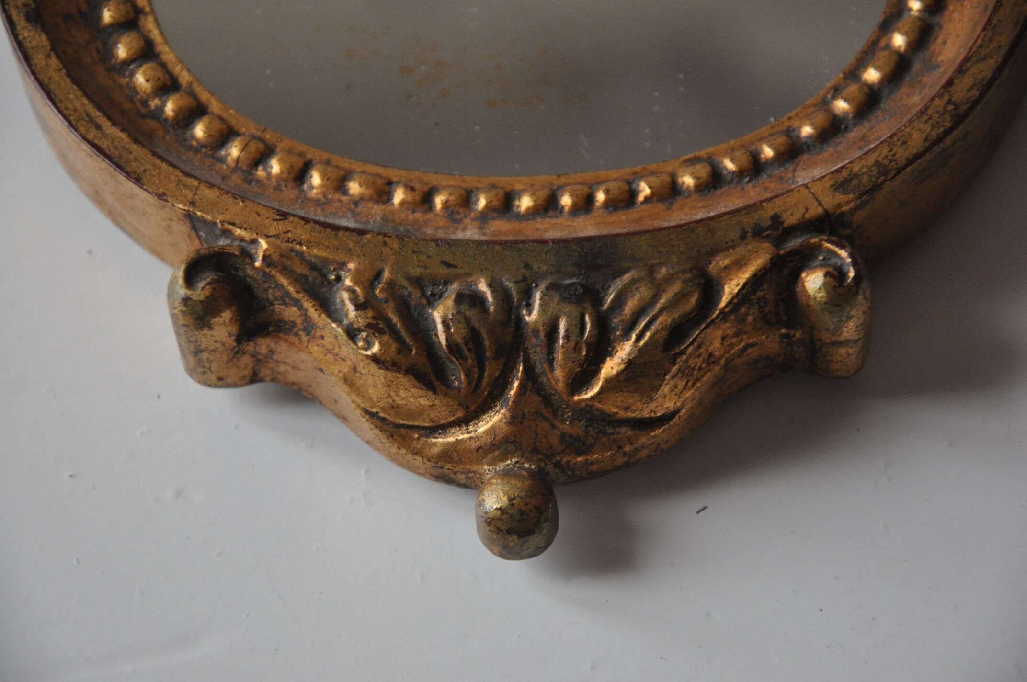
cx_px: 514
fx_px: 4488
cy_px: 341
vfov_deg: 8.7
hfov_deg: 13.1
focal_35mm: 158
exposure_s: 1/50
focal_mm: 105
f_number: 5.6
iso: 1600
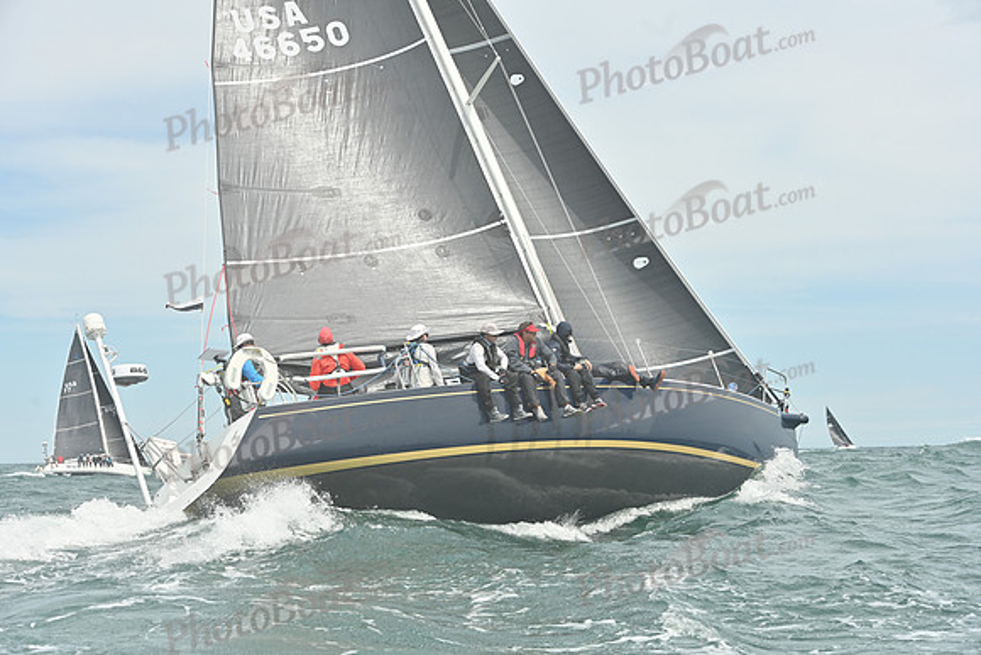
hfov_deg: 28.8
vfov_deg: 19.5
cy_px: 328
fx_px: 1908
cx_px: 490
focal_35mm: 70
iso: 320
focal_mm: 70
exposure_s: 1/1250
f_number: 8
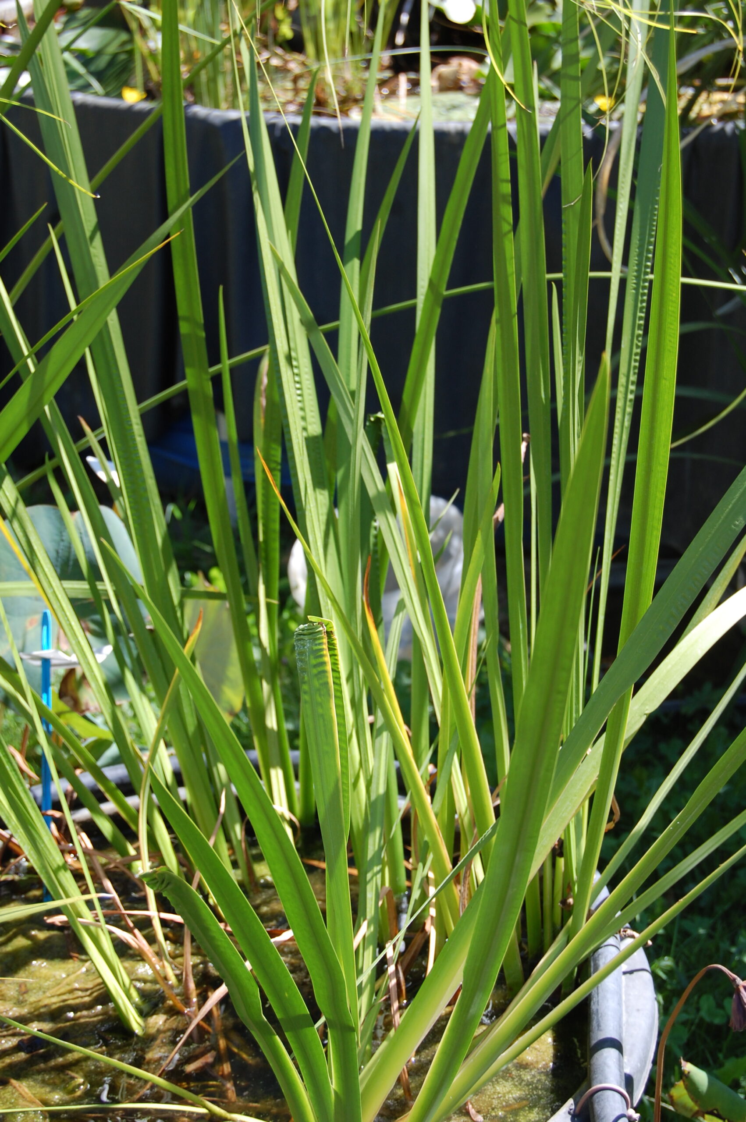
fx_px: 2102
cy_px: 561
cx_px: 373
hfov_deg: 20.1
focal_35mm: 68
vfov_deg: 29.9
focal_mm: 45
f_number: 7.1
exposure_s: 1/200
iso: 200
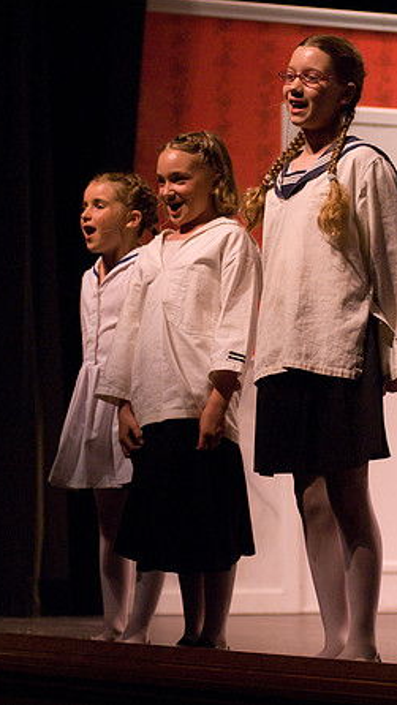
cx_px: 216
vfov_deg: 16.9
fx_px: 2376
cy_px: 351
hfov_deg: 9.6
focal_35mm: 127
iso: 1600
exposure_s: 1/200
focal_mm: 80
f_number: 2.8
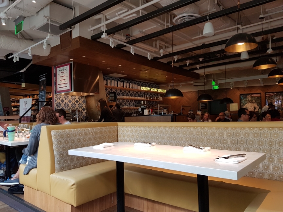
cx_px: 142
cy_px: 106
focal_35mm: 26
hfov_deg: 67.3
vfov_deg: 53.1
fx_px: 213
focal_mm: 4.2
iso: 64
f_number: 1.7
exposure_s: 1/60
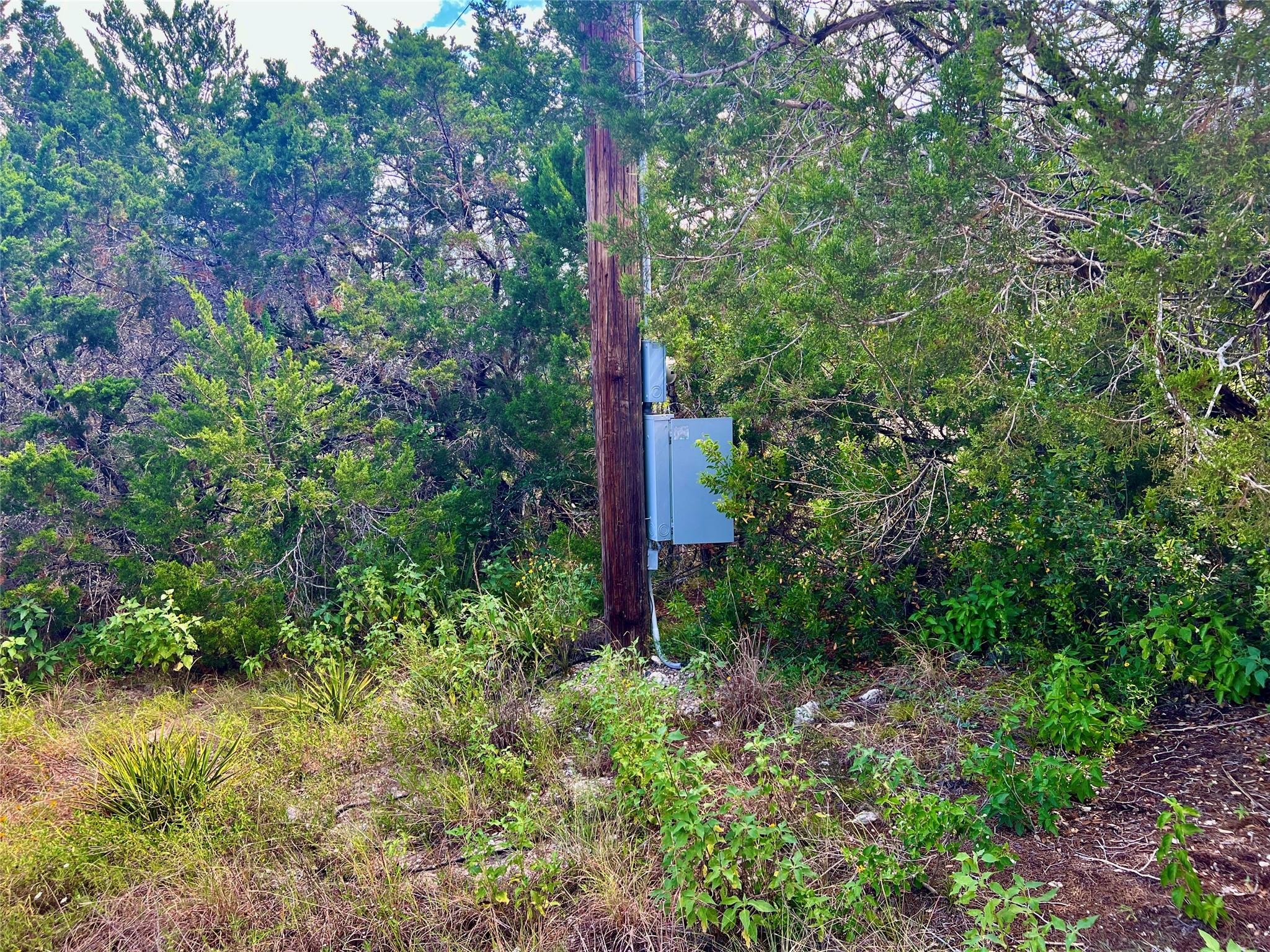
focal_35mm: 26
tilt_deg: -7.6
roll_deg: +0.2
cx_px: 635
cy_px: 476
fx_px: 954
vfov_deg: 53.1
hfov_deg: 67.3
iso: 50
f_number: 1.5
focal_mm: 5.7
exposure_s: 1/374
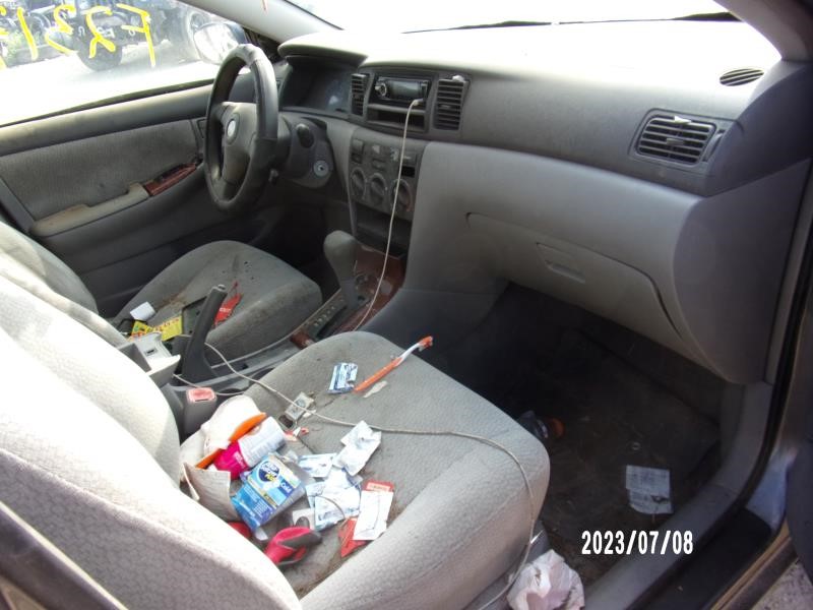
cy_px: 305
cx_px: 406
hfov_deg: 71.6
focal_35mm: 24
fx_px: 564
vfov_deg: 56.8
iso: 80
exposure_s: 1/110
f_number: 3.3
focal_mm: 4.3
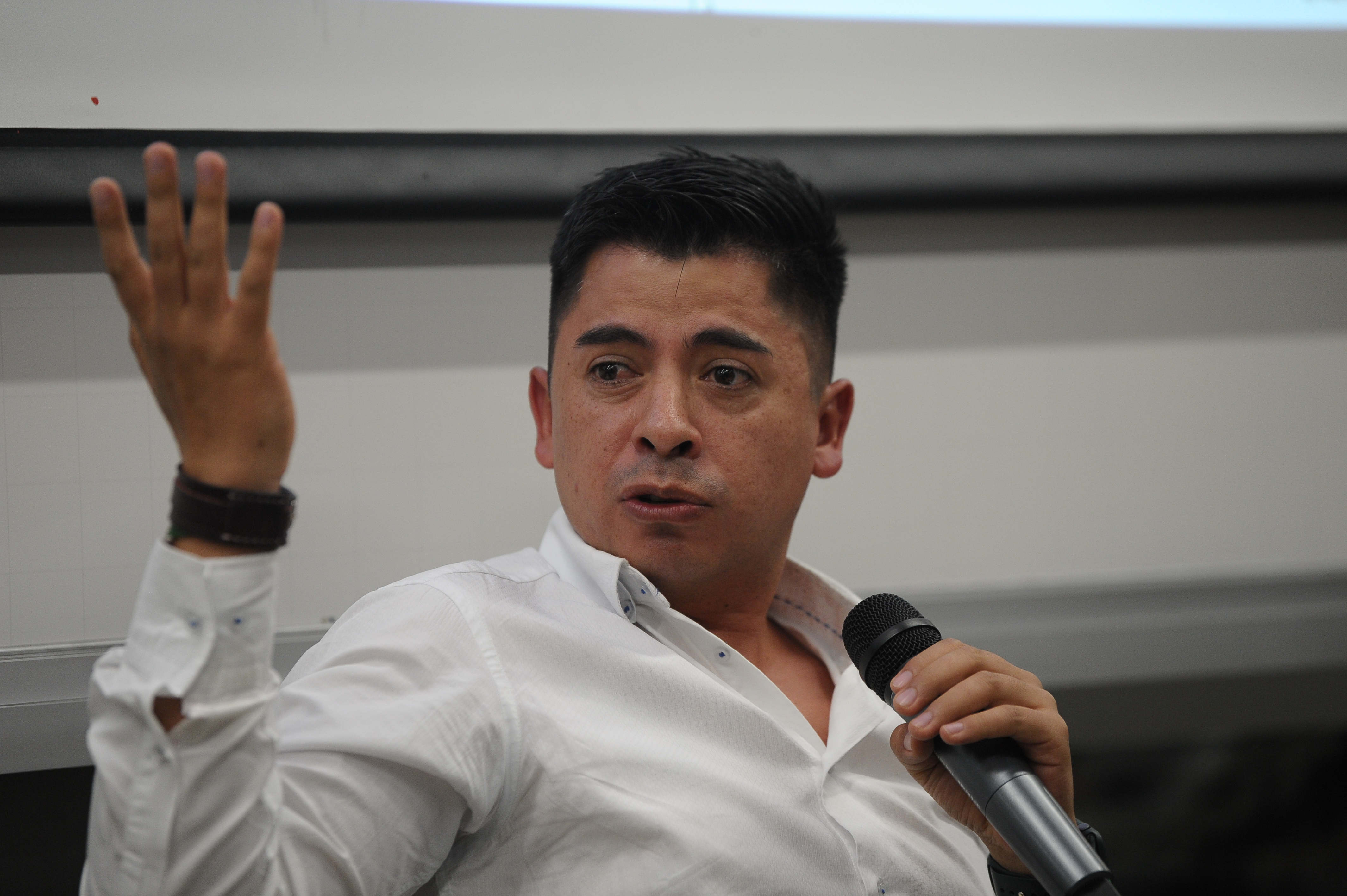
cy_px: 448
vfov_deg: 8.6
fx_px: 5983
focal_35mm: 160
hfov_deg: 12.8
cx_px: 674
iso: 2000
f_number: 2.8
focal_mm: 160
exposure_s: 1/400
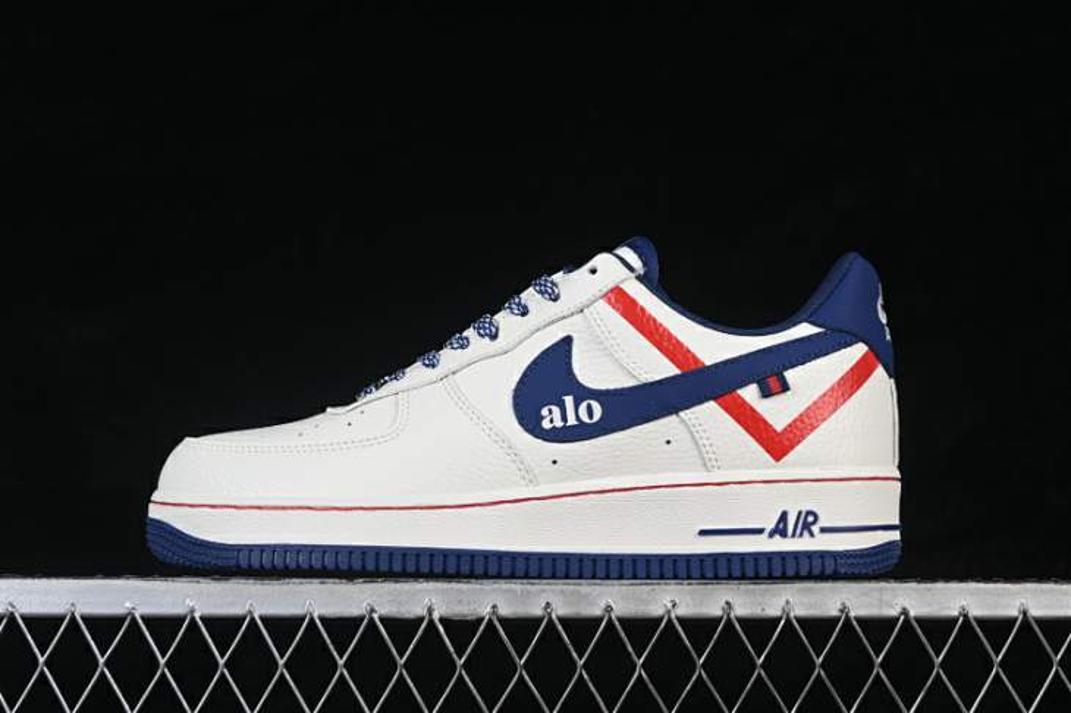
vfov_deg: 18.2
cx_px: 536
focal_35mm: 75
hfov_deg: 27.0
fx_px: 2230
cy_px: 356
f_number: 8
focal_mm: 50
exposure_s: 1/80
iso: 160
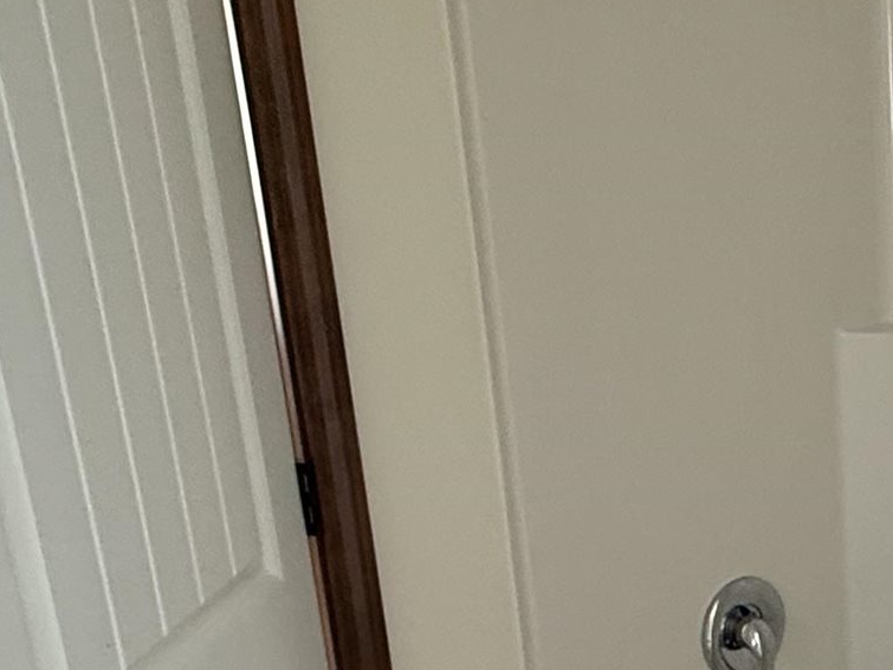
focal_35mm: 57
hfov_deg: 30.7
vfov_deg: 24.8
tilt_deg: -18.7
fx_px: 1470
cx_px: 944
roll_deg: +1.2
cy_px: 617
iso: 400
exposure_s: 1/62
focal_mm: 2.22
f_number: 2.2
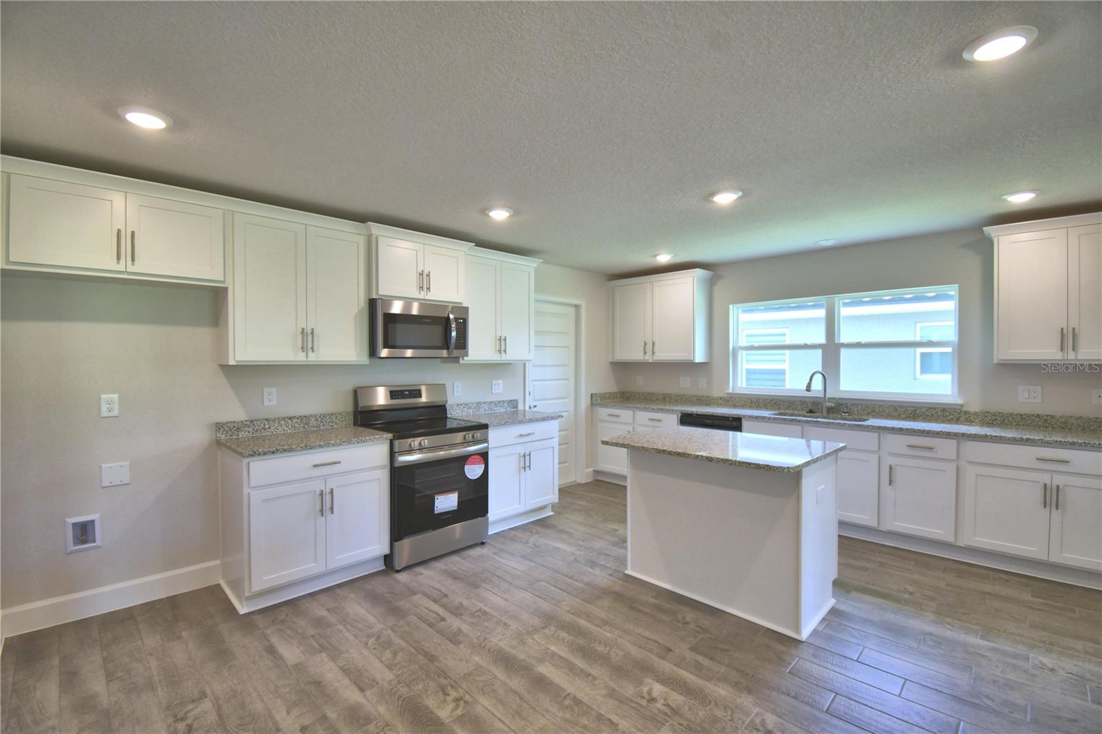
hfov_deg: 100.4
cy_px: 367
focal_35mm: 15
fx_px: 459
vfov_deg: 77.3
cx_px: 551
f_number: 4.5
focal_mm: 10
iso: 400
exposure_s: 1/125
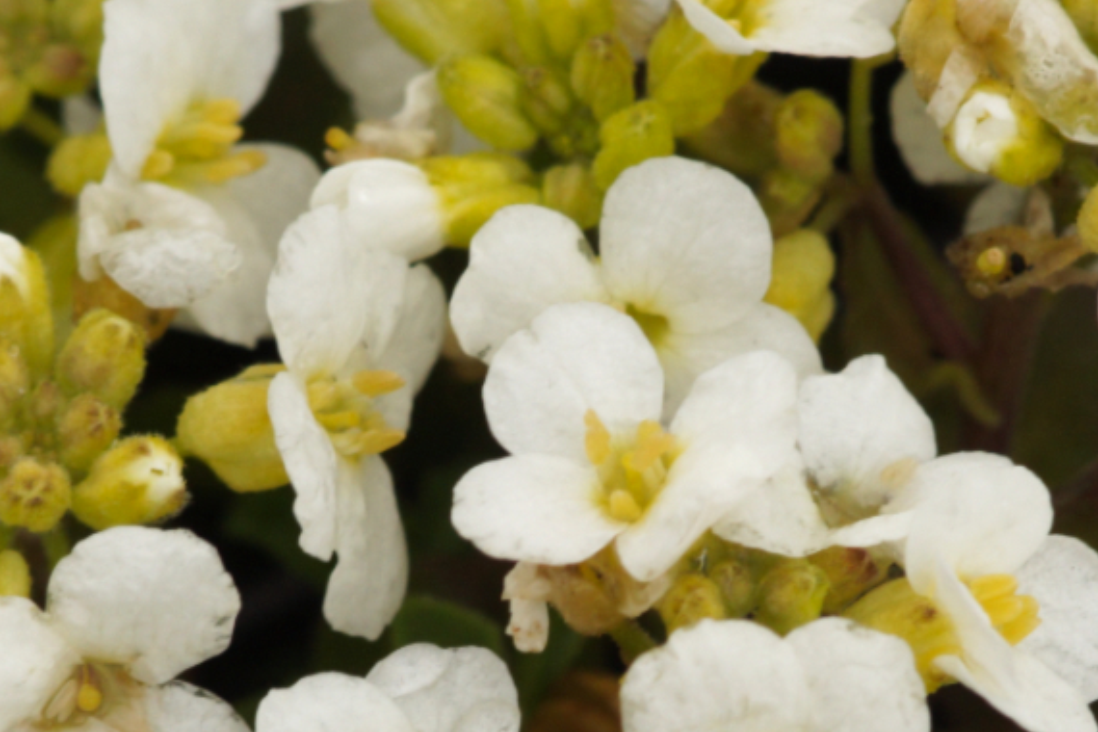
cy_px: 476
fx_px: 9637
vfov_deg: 4.3
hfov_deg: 6.5
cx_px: 588
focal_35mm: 316
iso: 320
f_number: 8
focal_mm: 100
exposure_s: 1/160
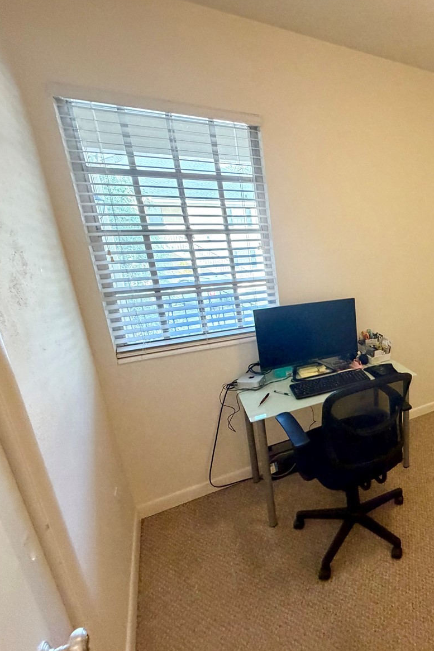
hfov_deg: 51.7
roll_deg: -0.2
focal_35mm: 20
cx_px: 418
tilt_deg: -17.0
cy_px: 327
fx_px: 362
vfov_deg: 84.0
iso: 400
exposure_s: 1/60
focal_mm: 2.22
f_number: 2.2
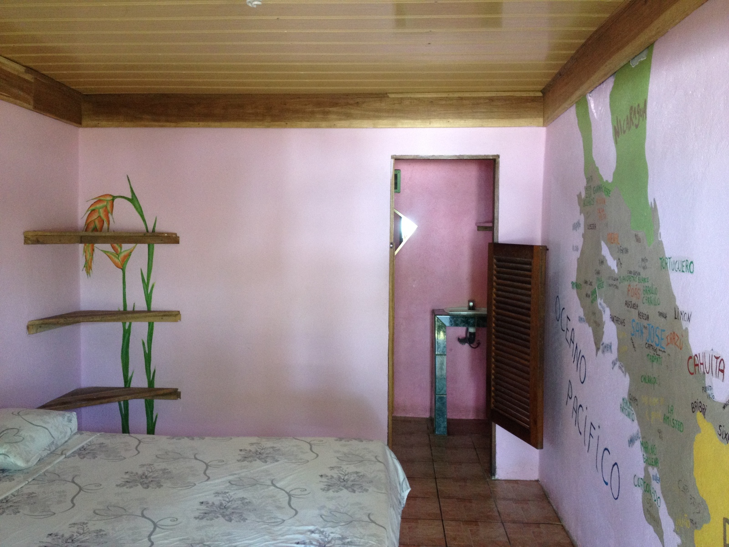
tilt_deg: -6.0
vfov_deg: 40.7
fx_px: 737
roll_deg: +0.3
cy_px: 274
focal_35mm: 35
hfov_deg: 52.6
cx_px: 364
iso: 160
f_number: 2.4
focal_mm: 4.28
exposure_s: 1/20
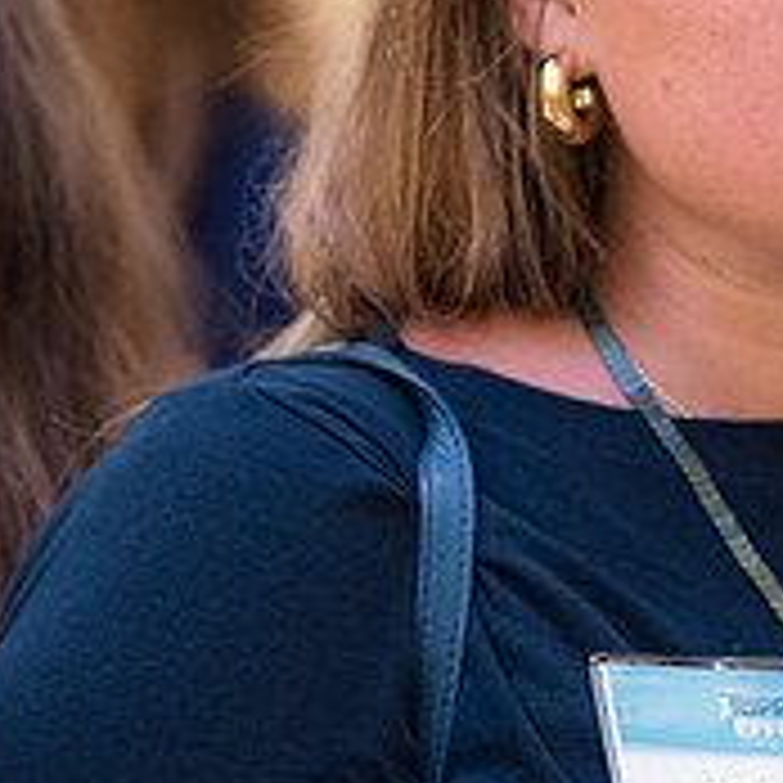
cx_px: 819
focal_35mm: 537
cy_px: 43
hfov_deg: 3.3
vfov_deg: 3.3
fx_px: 13742
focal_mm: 190
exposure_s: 1/100
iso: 6400
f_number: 2.8
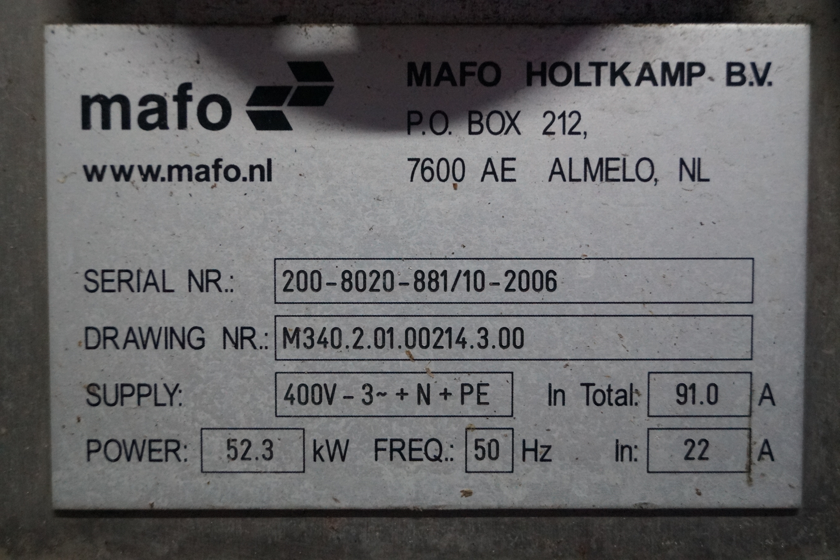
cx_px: 420
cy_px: 280
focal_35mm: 75
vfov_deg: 18.2
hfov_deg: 27.0
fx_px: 1750
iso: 3200
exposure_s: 1/80
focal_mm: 50
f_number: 5.6
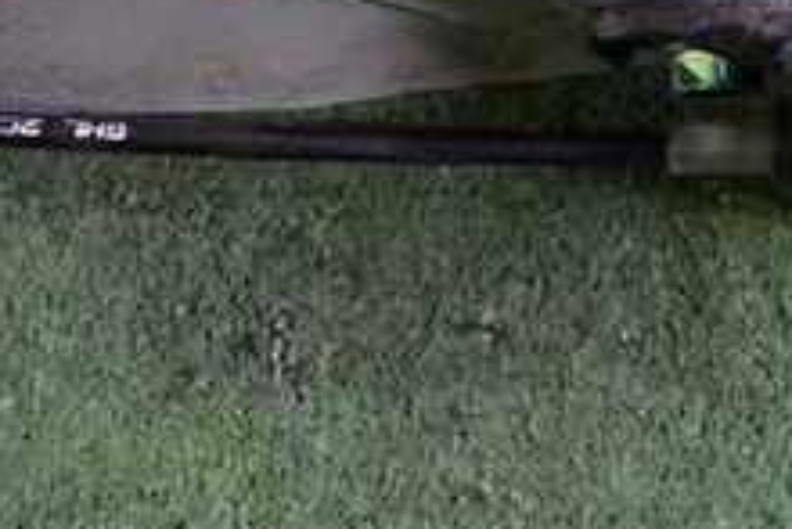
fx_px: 1871
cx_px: 1044
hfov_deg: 21.5
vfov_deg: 15.5
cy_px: -104
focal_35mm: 85
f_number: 2.3
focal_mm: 5.4
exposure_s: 1/30
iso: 400
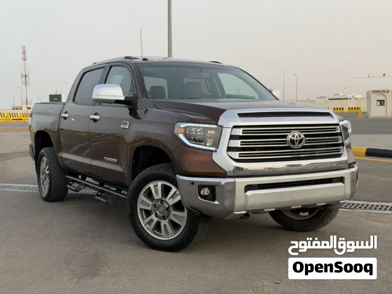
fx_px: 544
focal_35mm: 48
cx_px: 196
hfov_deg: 39.7
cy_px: 147
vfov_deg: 30.3
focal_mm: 6.76
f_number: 1.78
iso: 64
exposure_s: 1/794
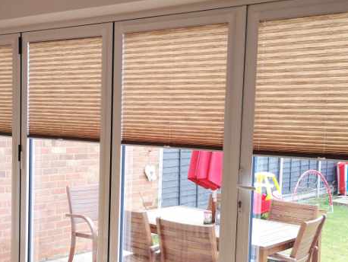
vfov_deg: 27.4
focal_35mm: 53
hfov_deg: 36.2
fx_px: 533
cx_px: 177
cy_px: 170
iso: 50
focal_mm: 4
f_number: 1.8
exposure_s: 1/140
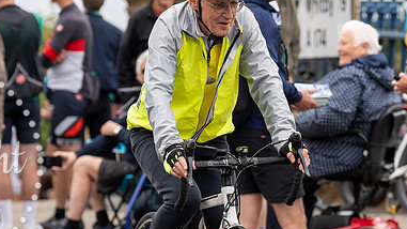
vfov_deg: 4.2
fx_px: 3085
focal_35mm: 286
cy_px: 11
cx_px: 254
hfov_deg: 7.5
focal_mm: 122
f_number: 3.5
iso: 320
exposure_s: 1/1000
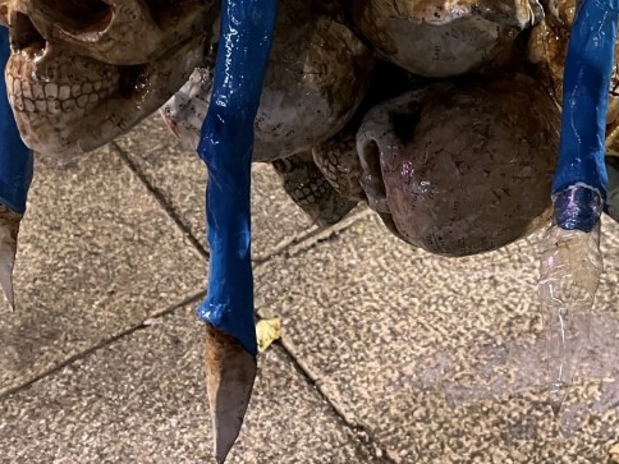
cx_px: 489
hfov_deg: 34.0
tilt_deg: -29.5
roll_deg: +4.4
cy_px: 31
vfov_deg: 25.6
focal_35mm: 55
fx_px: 984
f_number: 1.6
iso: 640
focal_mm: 5.1
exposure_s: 1/34
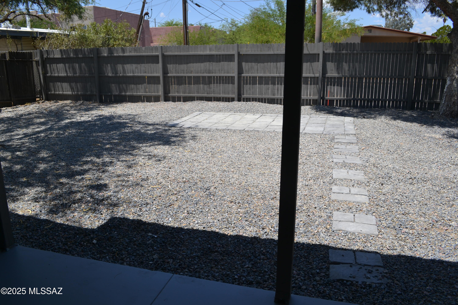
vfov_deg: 47.9
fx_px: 343
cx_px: 229
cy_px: 152
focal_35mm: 27
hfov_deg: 67.4
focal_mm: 18
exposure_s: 1/250
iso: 100
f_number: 8
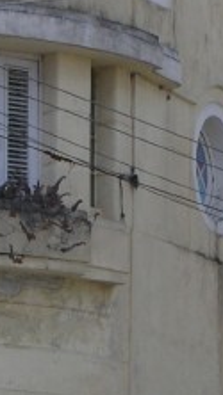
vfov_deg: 6.9
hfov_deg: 3.9
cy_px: 276
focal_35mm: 312
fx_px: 3277
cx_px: 20
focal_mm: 15.7
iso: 50
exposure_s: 1/180
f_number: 6.4
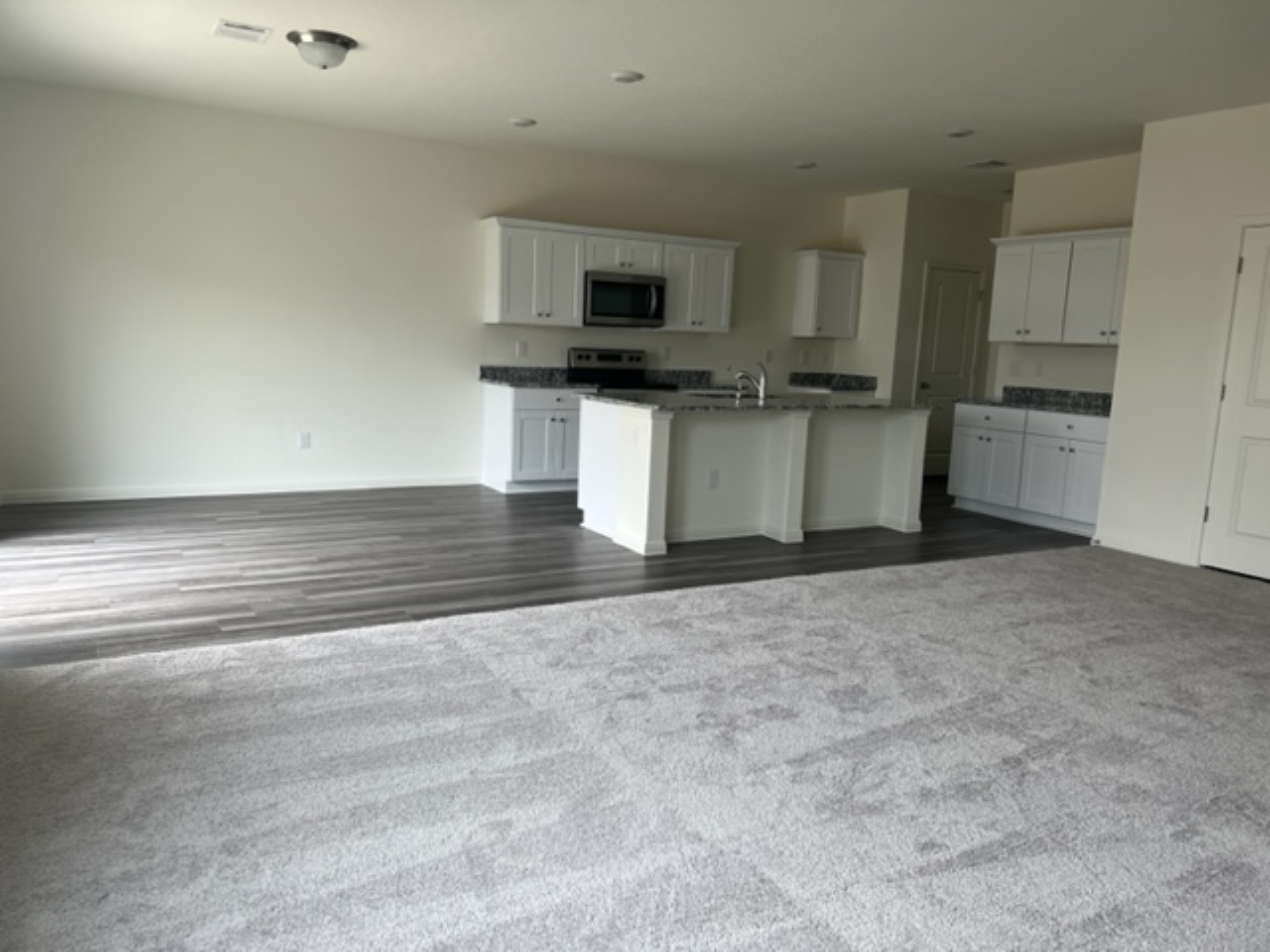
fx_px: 954
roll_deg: -1.9
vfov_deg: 53.1
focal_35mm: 26
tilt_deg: -8.8
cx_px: 635
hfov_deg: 67.3
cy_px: 476
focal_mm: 5.7
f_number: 1.5
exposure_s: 1/121
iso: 40
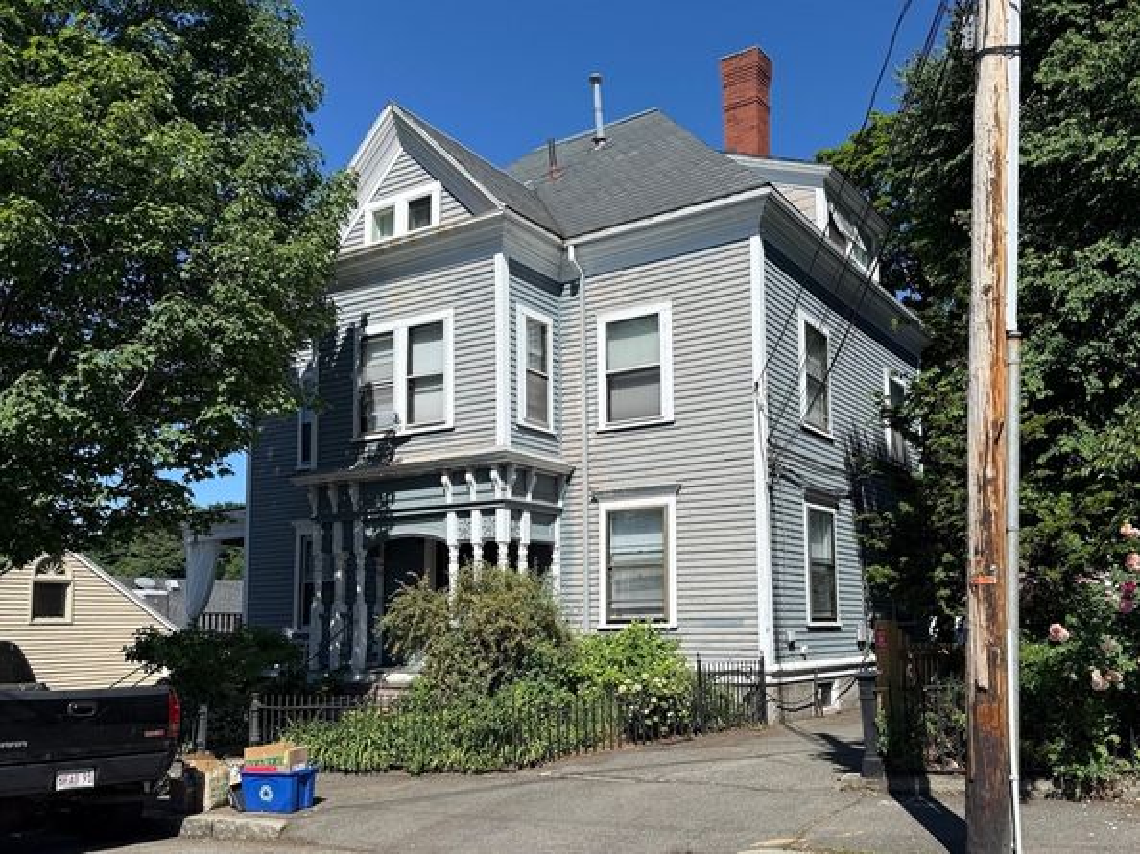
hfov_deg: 71.6
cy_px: 427
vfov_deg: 56.8
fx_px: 790
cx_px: 570
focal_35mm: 24
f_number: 1.78
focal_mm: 6.76
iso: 80
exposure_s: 1/4405
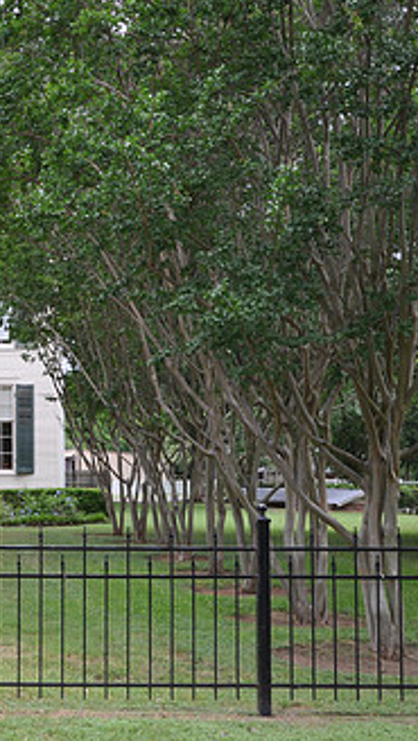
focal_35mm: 61
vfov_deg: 34.3
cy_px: 387
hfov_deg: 18.6
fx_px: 1199
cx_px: -99
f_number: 5.6
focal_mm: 22
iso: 250
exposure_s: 1/125
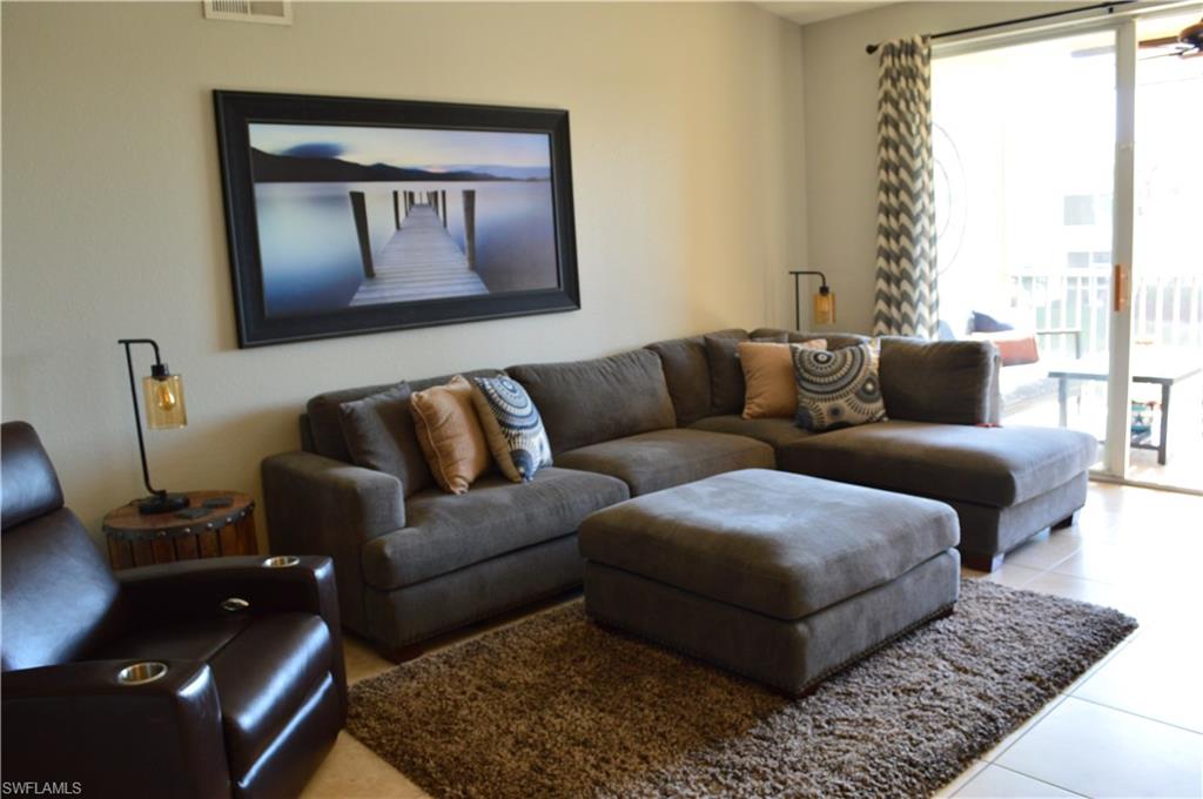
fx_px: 901
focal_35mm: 27
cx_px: 602
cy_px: 400
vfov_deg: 47.8
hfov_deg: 67.4
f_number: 7.1
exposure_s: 1/30
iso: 400
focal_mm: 18
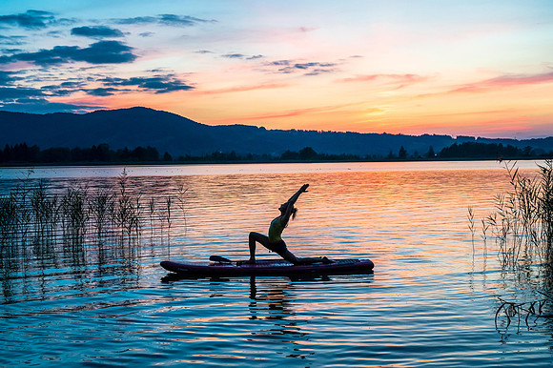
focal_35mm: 52
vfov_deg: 26.2
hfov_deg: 38.5
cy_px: 184
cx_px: 276
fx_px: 792
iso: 2000
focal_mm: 48
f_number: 6.3
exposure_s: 1/160
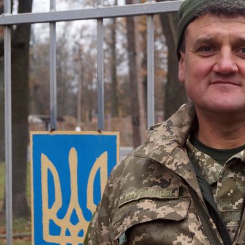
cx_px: 206
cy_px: 117
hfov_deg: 17.9
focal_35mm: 96
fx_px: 769
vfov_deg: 18.1
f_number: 6.3
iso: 640
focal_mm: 40
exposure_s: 1/80
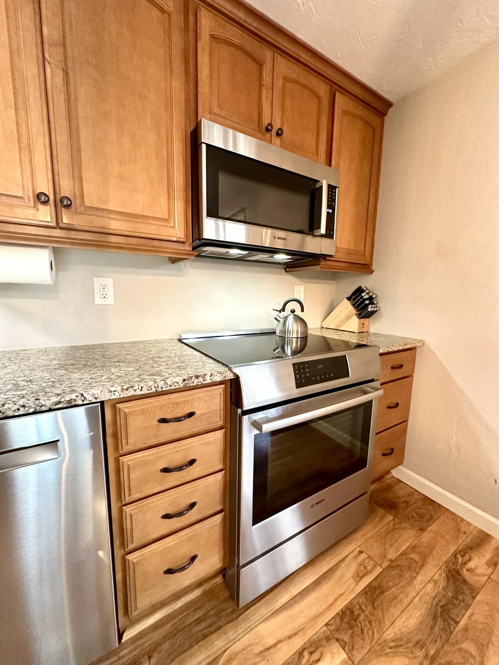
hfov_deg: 85.7
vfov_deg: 102.1
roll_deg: -1.7
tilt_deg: -7.8
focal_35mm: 14
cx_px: 250
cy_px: 332
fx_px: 269
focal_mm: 2.22
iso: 500
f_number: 2.2
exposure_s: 1/60
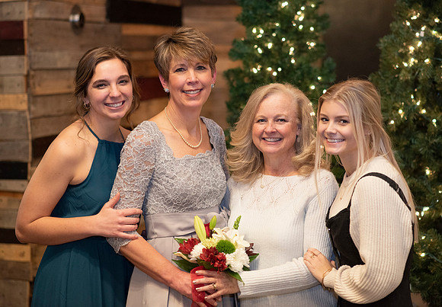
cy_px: 142
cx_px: 222
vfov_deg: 15.0
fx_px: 1166
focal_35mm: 94
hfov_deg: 21.5
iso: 1000
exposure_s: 1/200
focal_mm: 85
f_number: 2.2
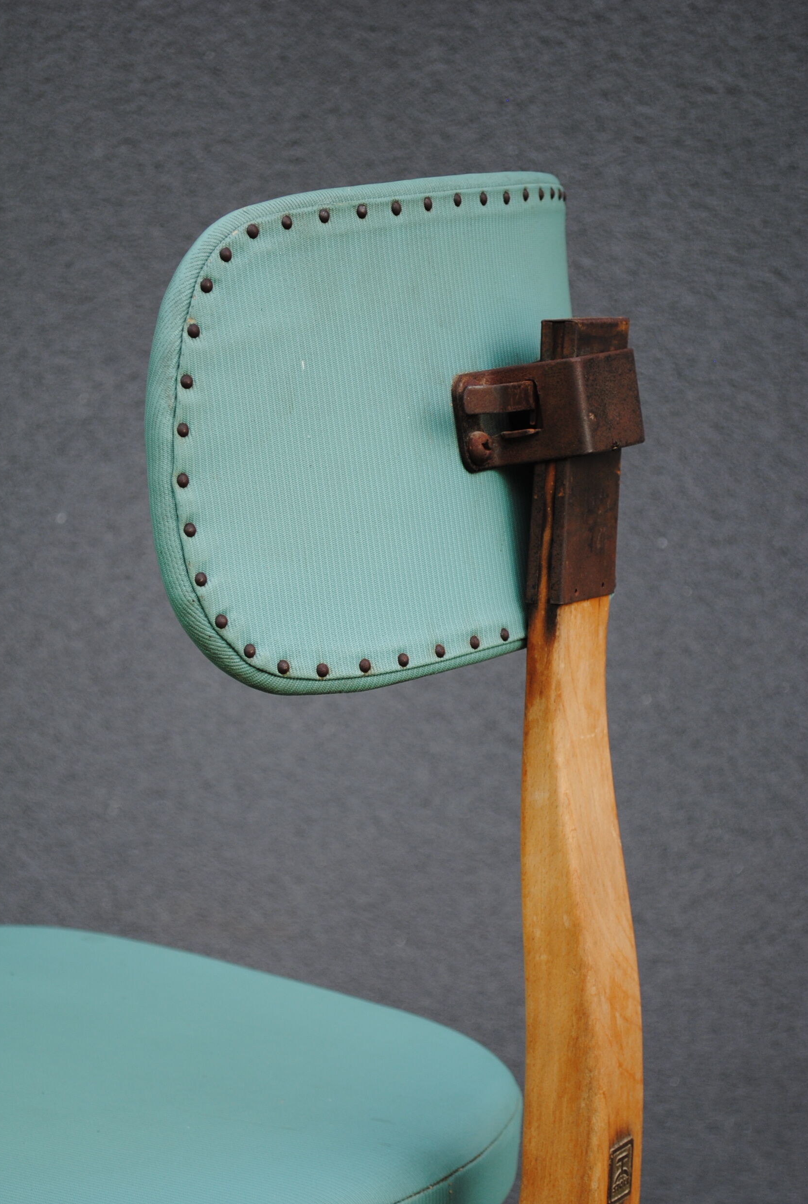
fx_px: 3236
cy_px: 697
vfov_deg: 21.1
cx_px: 367
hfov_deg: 14.2
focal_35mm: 97
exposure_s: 1/125
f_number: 5.6
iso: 140
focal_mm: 55
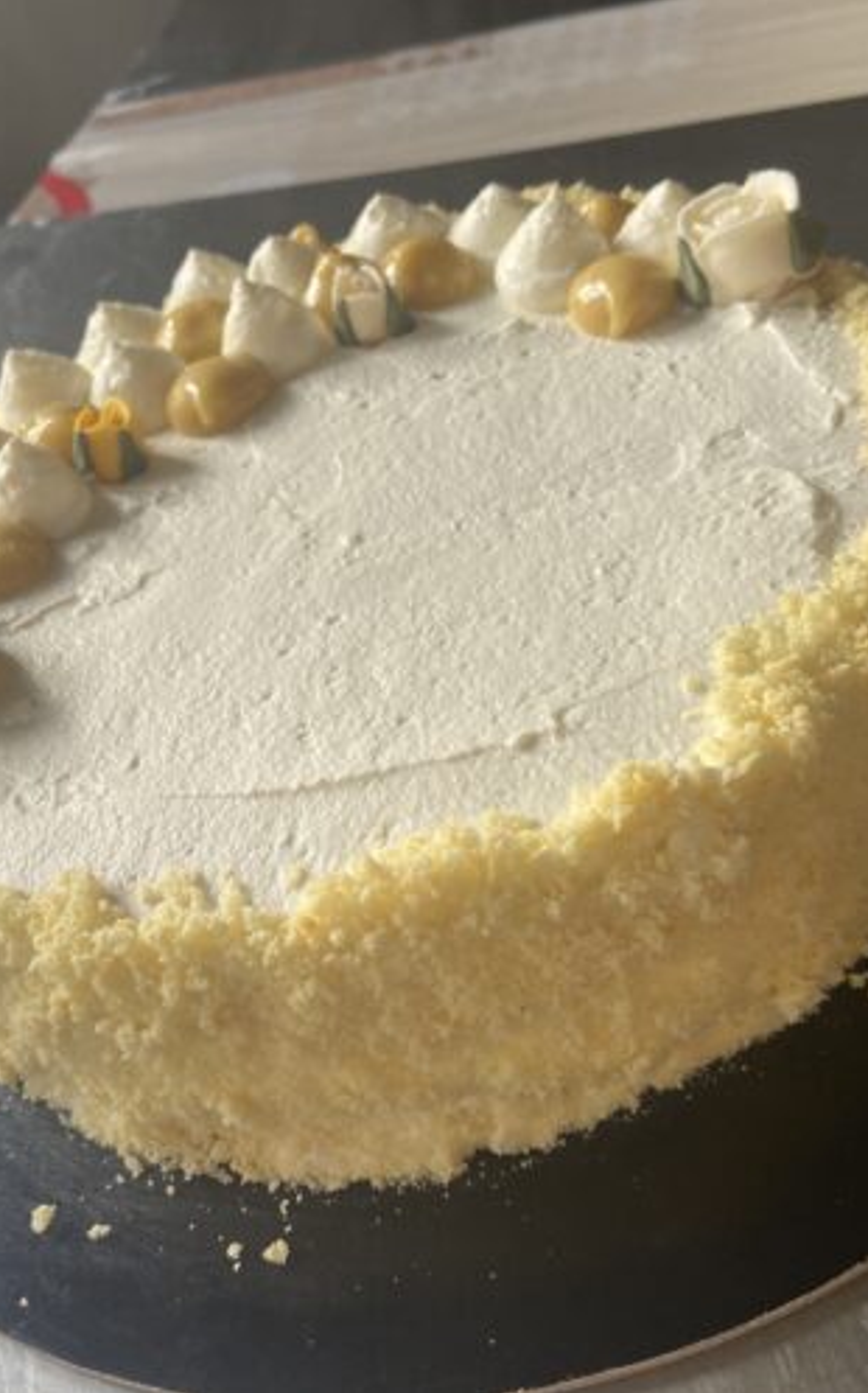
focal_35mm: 37
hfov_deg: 34.3
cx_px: 379
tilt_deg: -42.0
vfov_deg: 52.8
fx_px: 1402
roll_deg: +19.1
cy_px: 698
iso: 64
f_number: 1.8
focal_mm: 4.25
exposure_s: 1/121
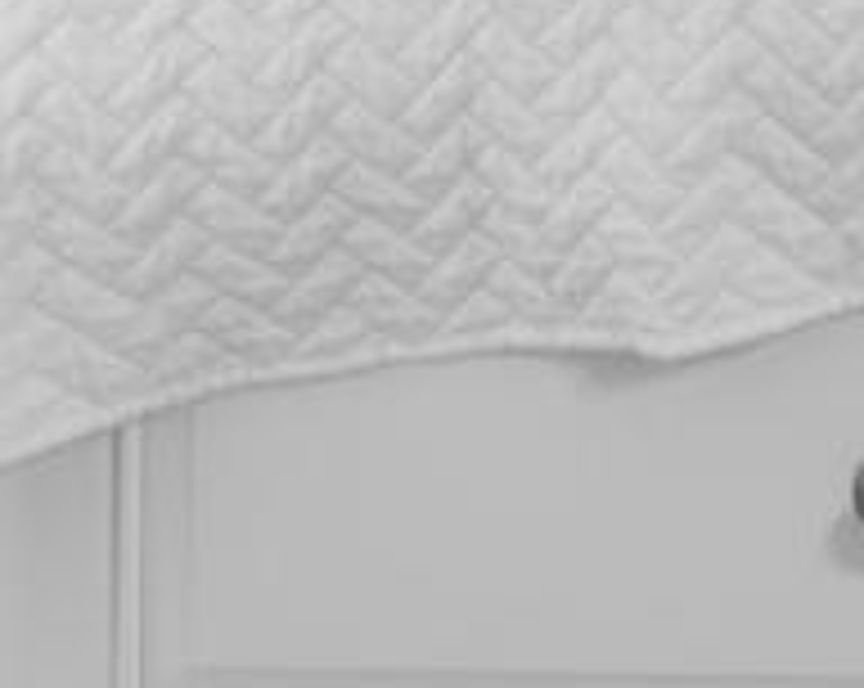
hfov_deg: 13.7
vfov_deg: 8.8
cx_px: 1737
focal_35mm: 119
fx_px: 3038
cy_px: -1736
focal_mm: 10
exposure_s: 1/4
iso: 100
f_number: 4.5
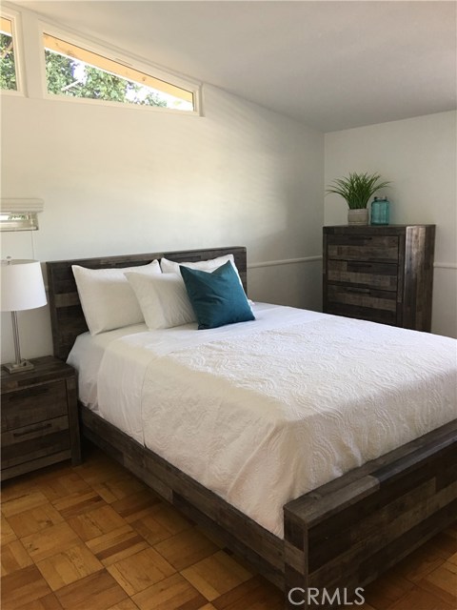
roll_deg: +1.5
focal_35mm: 29
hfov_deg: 48.2
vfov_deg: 61.7
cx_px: 228
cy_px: 305
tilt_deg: -8.7
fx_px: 510
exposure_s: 1/15
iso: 40
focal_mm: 4.15
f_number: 2.2
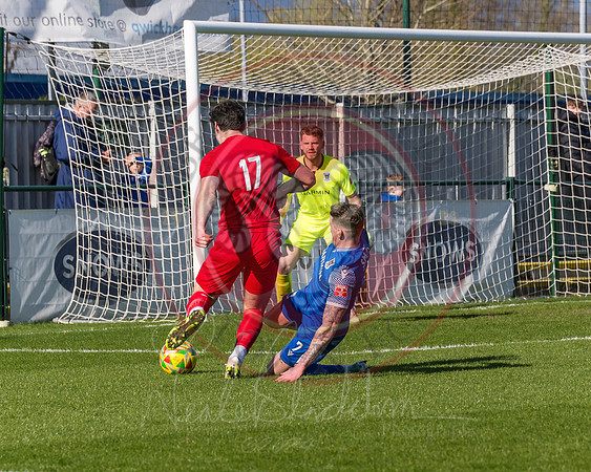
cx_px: 363
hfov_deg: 7.7
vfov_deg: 6.1
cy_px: 327
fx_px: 4405
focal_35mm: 252
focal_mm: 93
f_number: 4
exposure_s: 1/3200
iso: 200
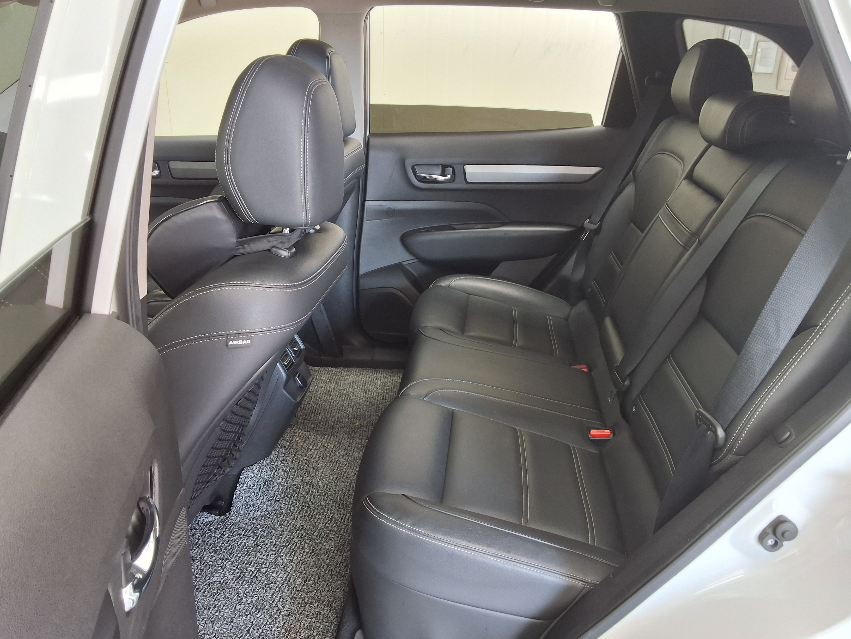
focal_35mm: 28
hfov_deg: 63.4
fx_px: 688
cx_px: 426
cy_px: 320
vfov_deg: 49.7
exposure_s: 1/40
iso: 64
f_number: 1.9
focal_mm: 2.91
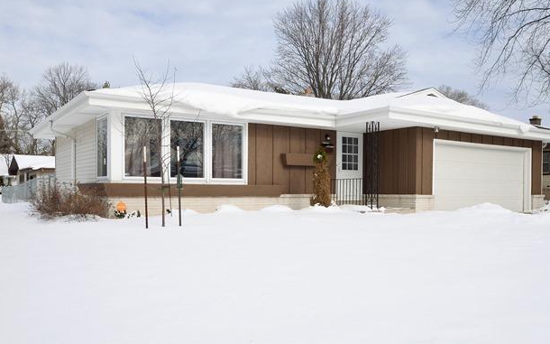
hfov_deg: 59.6
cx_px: 287
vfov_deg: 39.4
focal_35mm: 32
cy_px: 155
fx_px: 480
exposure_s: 1/320
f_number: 14
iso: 250
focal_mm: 20
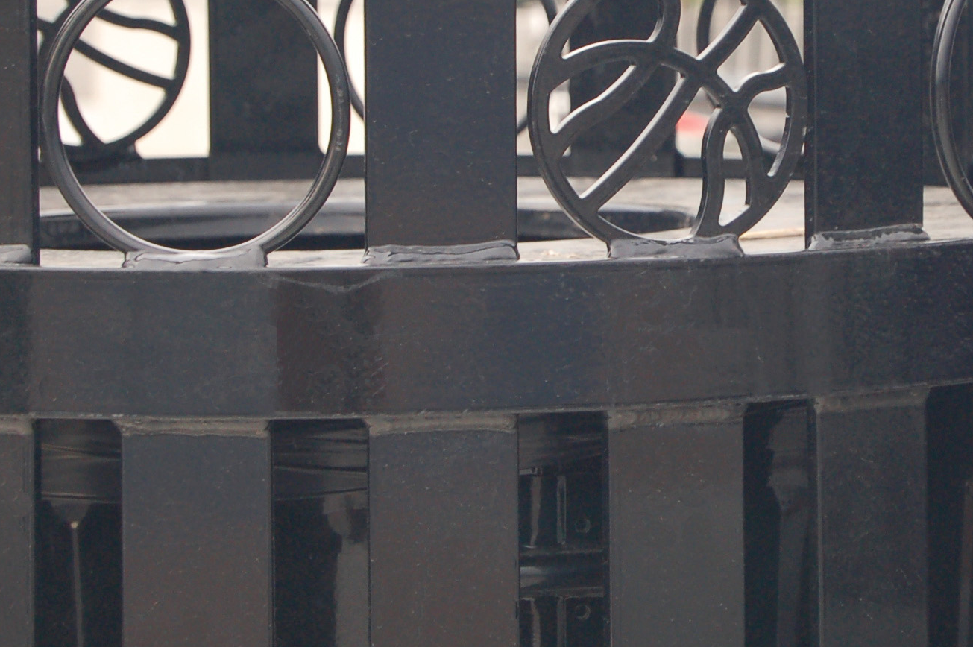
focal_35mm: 190
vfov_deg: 7.2
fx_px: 5135
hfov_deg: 10.8
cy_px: 88
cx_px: 676
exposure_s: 1/80
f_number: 5.6
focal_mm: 55
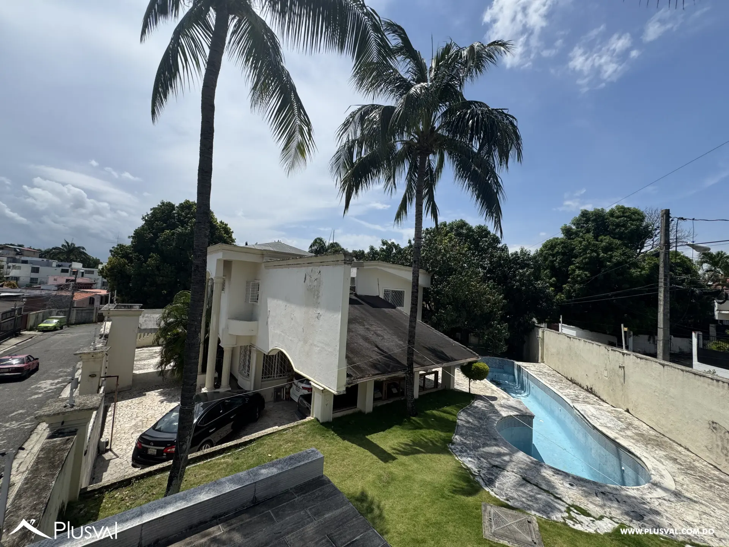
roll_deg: -3.4
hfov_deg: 102.1
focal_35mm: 14
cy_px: 274
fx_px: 295
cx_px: 364
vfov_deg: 85.7
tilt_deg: +2.6
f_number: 2.2
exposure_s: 1/2985
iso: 50
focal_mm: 2.22
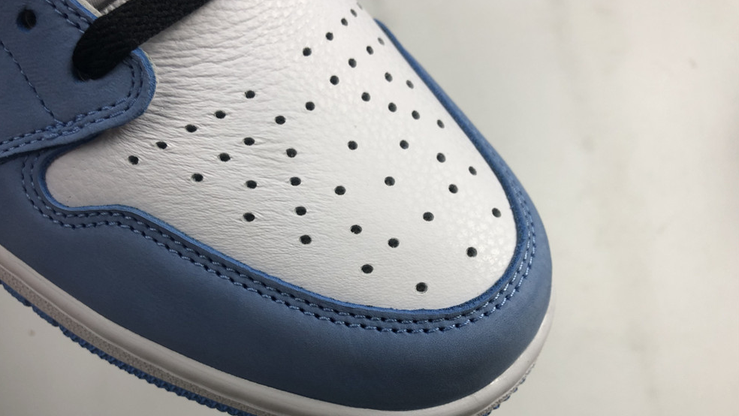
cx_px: 366
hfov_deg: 62.6
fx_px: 608
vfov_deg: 37.6
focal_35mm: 31
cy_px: 253
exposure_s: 1/100
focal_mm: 4
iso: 25
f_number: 1.8
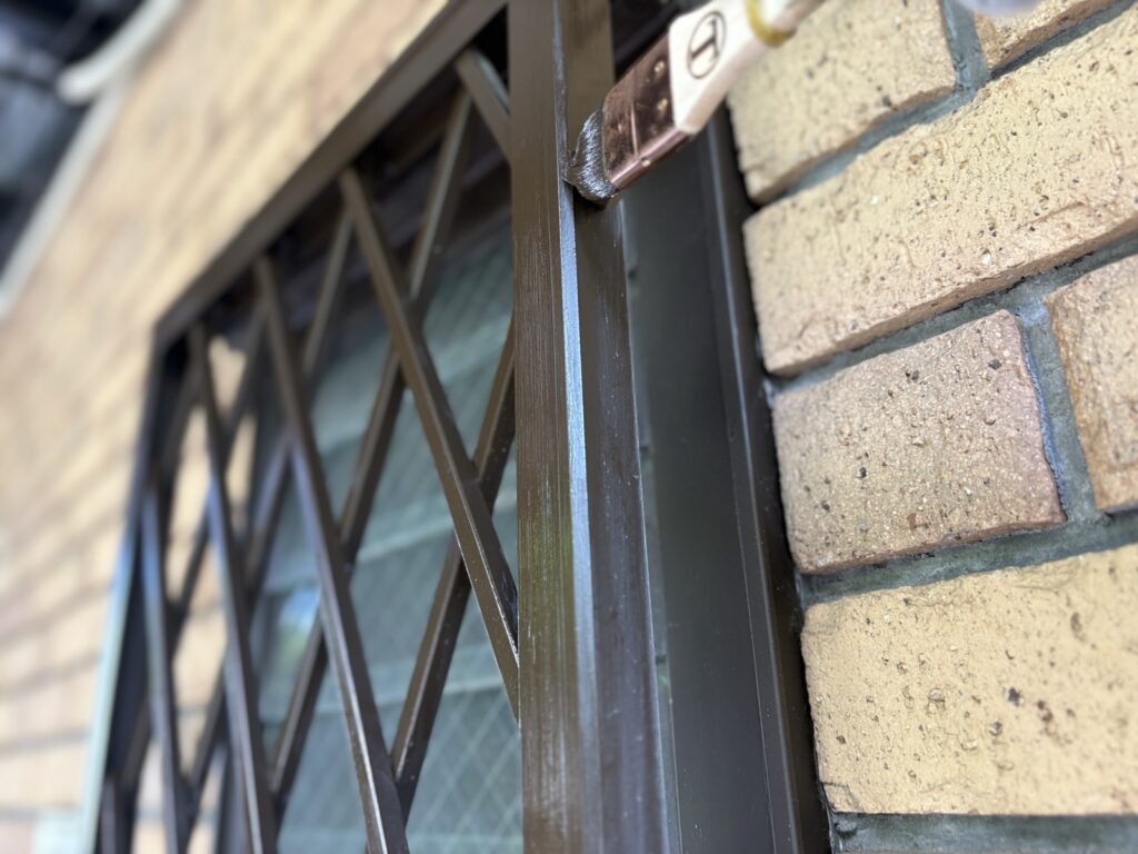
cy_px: 427
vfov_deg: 53.1
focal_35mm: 26
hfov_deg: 67.3
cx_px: 569
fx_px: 855
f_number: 1.6
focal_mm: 5.96
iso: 125
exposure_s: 1/103
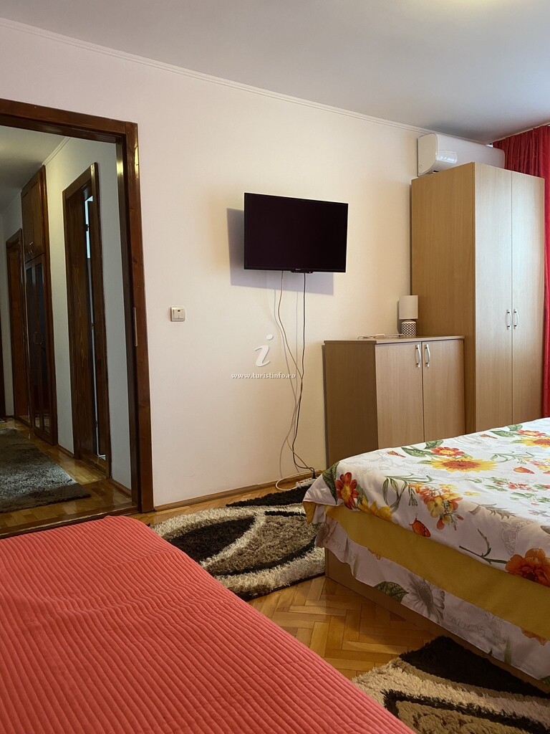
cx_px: 275
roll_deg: +1.3
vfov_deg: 67.3
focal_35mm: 26
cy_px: 367
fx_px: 551
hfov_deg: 53.1
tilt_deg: -3.0
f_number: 1.8
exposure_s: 1/50
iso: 250
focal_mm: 4.25
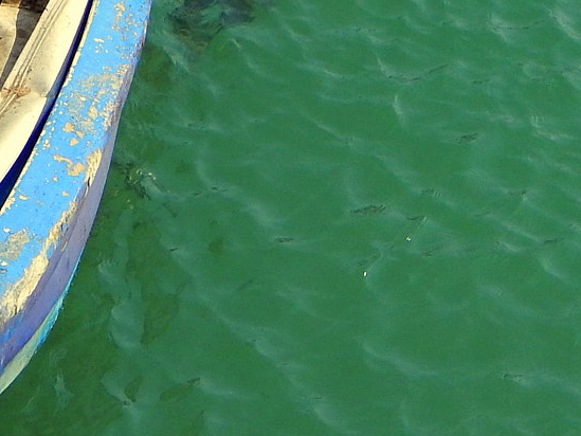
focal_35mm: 274
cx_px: 206
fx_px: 4600
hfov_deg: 7.2
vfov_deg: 5.4
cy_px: 89
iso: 125
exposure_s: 1/1000
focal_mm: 16.6
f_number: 4.4
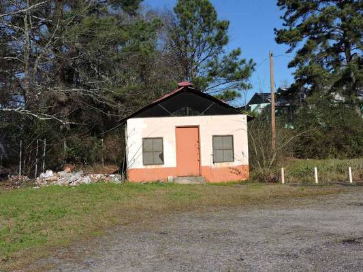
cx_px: 182
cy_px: 136
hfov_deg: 40.4
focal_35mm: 47
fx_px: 493
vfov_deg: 30.9
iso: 100
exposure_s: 1/1250
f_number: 3.9
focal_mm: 8.4
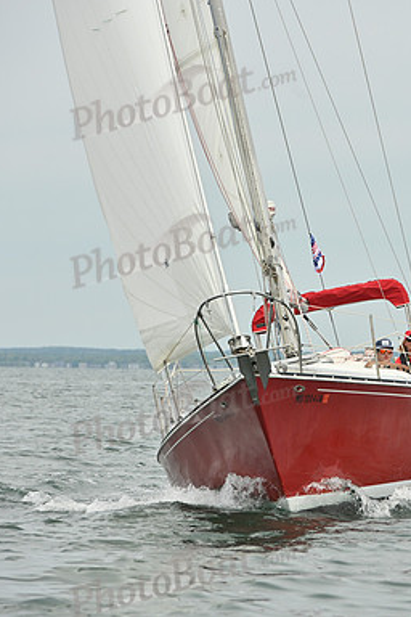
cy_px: 308
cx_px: 380
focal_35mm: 302
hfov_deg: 4.5
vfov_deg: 6.8
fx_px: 5171
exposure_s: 1/2000
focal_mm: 200
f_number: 8
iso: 320
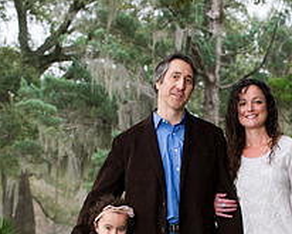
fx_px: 1738
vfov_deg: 7.7
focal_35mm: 201
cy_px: 250
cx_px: 210
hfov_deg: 9.6
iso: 640
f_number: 5.6
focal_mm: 98
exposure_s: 1/125
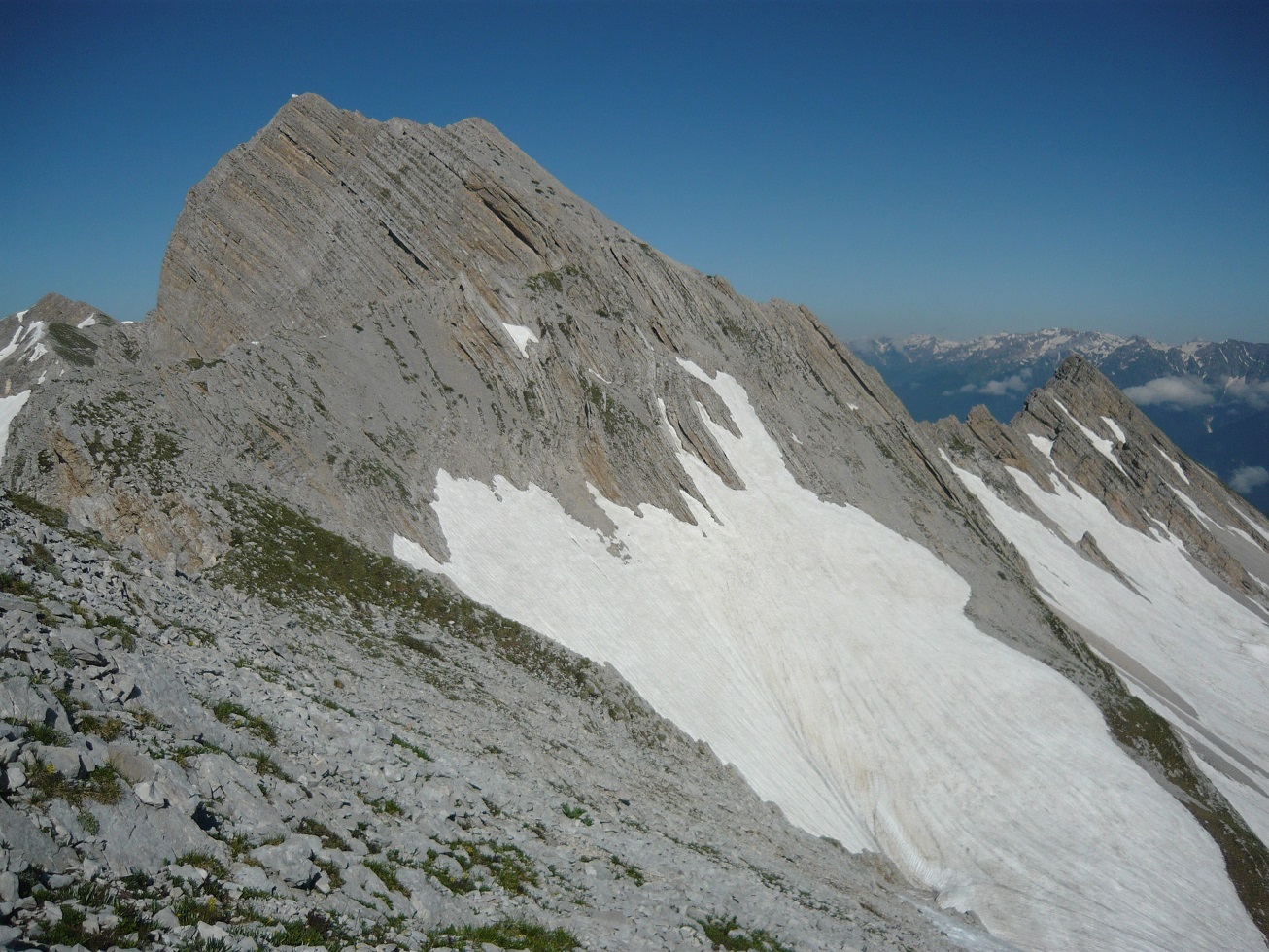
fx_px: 1210
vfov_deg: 43.0
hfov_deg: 55.3
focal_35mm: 33
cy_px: 476
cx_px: 634
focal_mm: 5.5
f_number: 8
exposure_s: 1/800
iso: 100
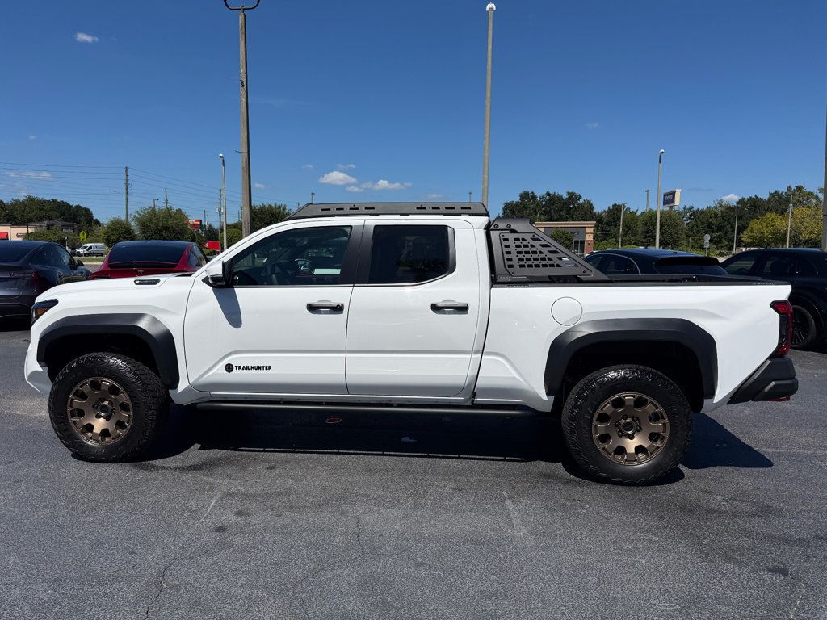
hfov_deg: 71.6
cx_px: 414
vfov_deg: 56.8
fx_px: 573
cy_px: 310
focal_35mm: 24
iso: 80
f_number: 1.78
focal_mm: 6.76
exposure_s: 1/11905
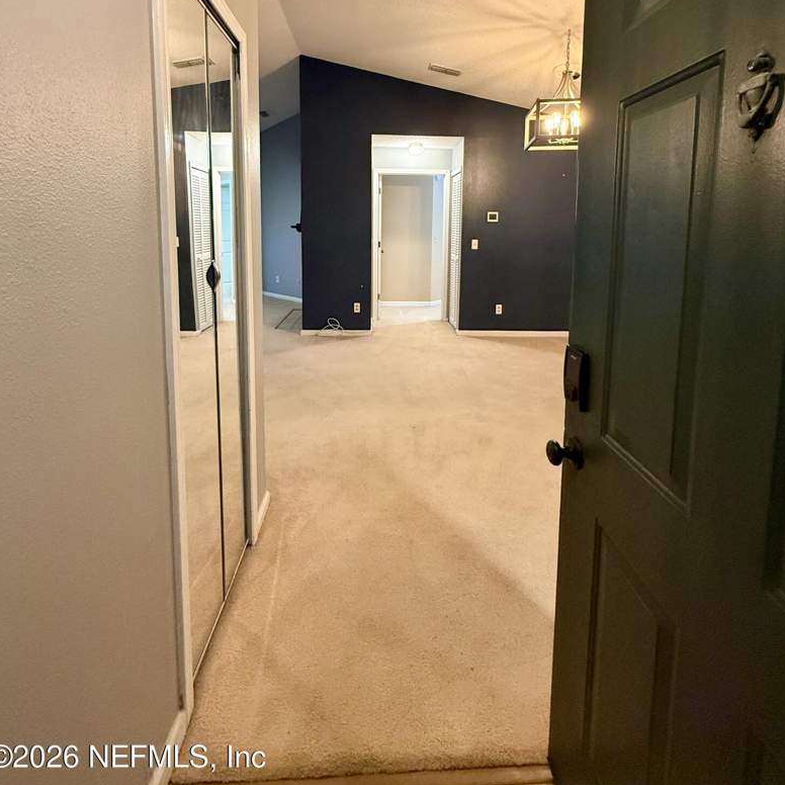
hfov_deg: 84.0
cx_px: 391
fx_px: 436
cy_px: 266
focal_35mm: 17
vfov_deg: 81.3
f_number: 2.2
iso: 500
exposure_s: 1/60
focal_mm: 2.22
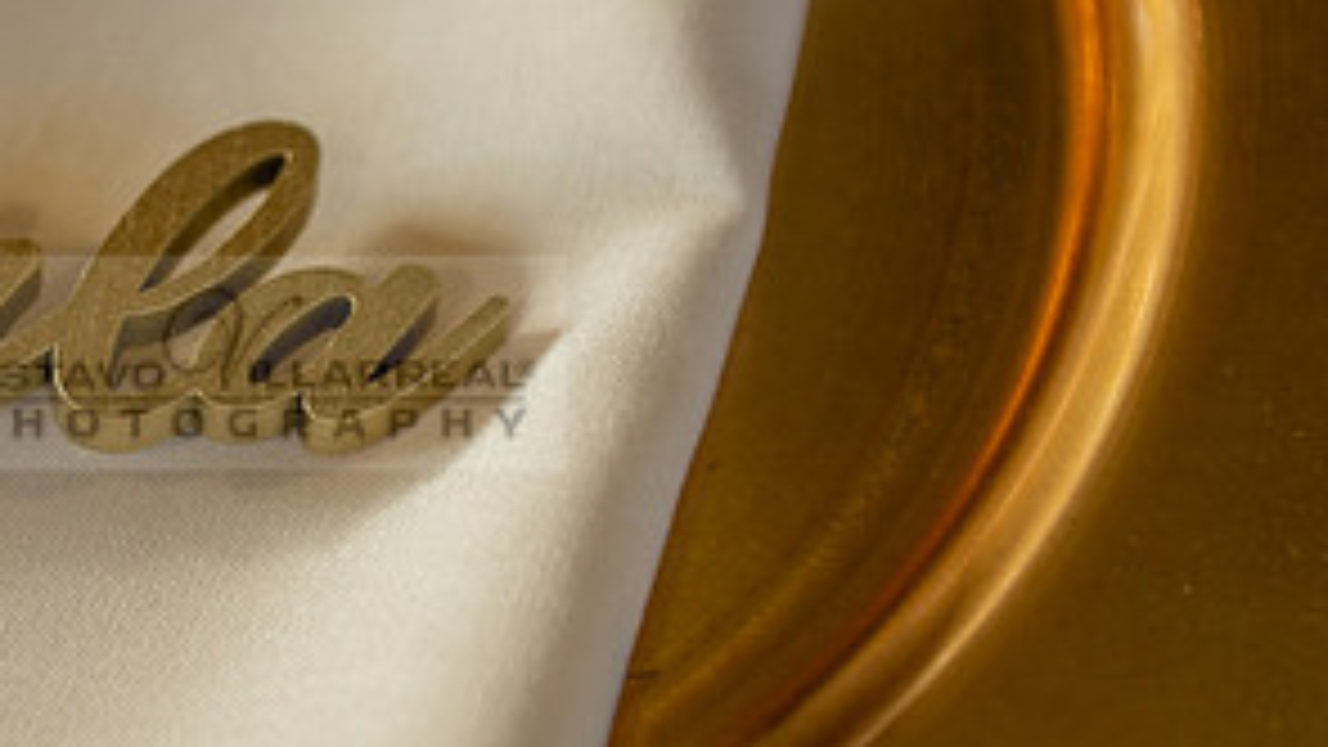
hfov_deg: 14.8
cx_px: 185
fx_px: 5071
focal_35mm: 144
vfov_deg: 8.4
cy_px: 362
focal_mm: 70
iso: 160
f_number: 2.8
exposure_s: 1/200
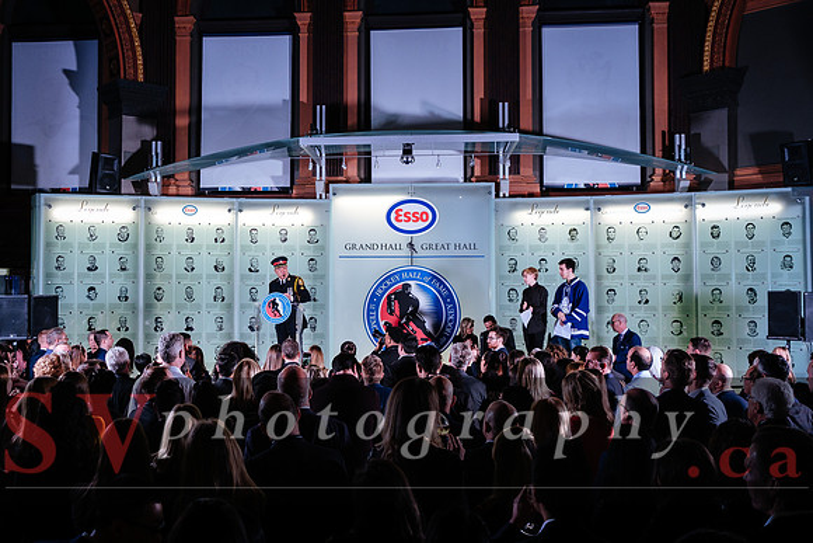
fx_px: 857
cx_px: 349
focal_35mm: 38
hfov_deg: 50.6
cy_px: 272
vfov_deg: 35.1
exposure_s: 1/160
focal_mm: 21.9
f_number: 4
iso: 800
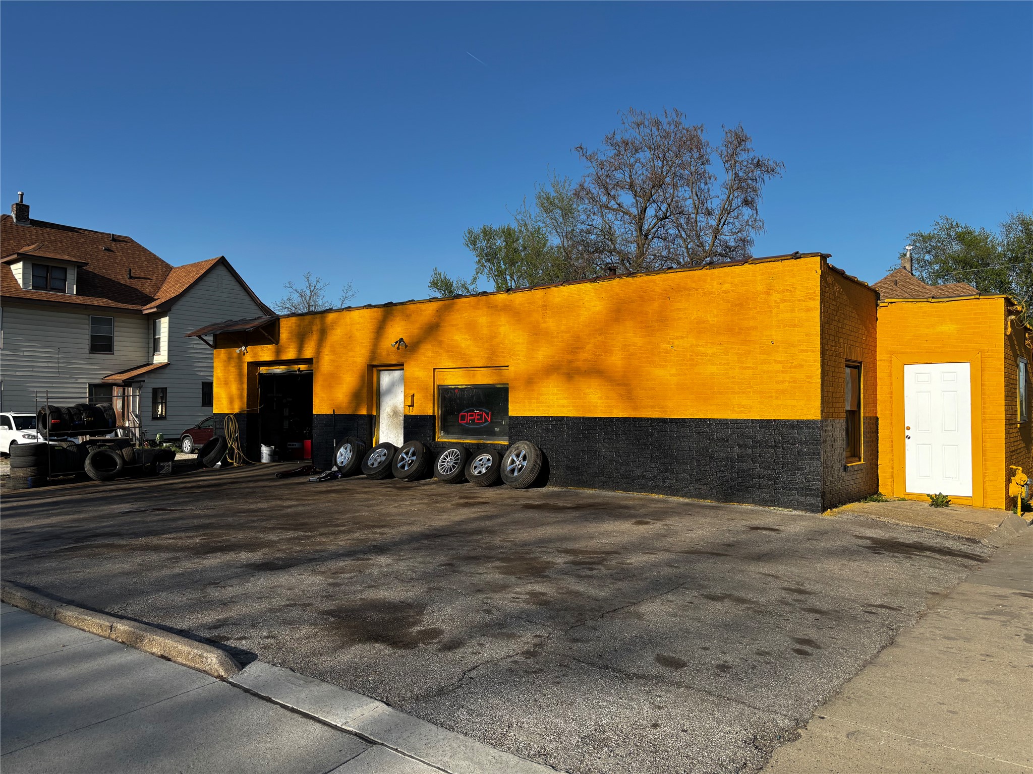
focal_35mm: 26
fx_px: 776
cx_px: 516
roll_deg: -0.8
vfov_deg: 53.1
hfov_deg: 67.3
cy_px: 387
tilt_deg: +1.9
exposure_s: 1/3311
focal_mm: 5.96
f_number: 1.6
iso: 50
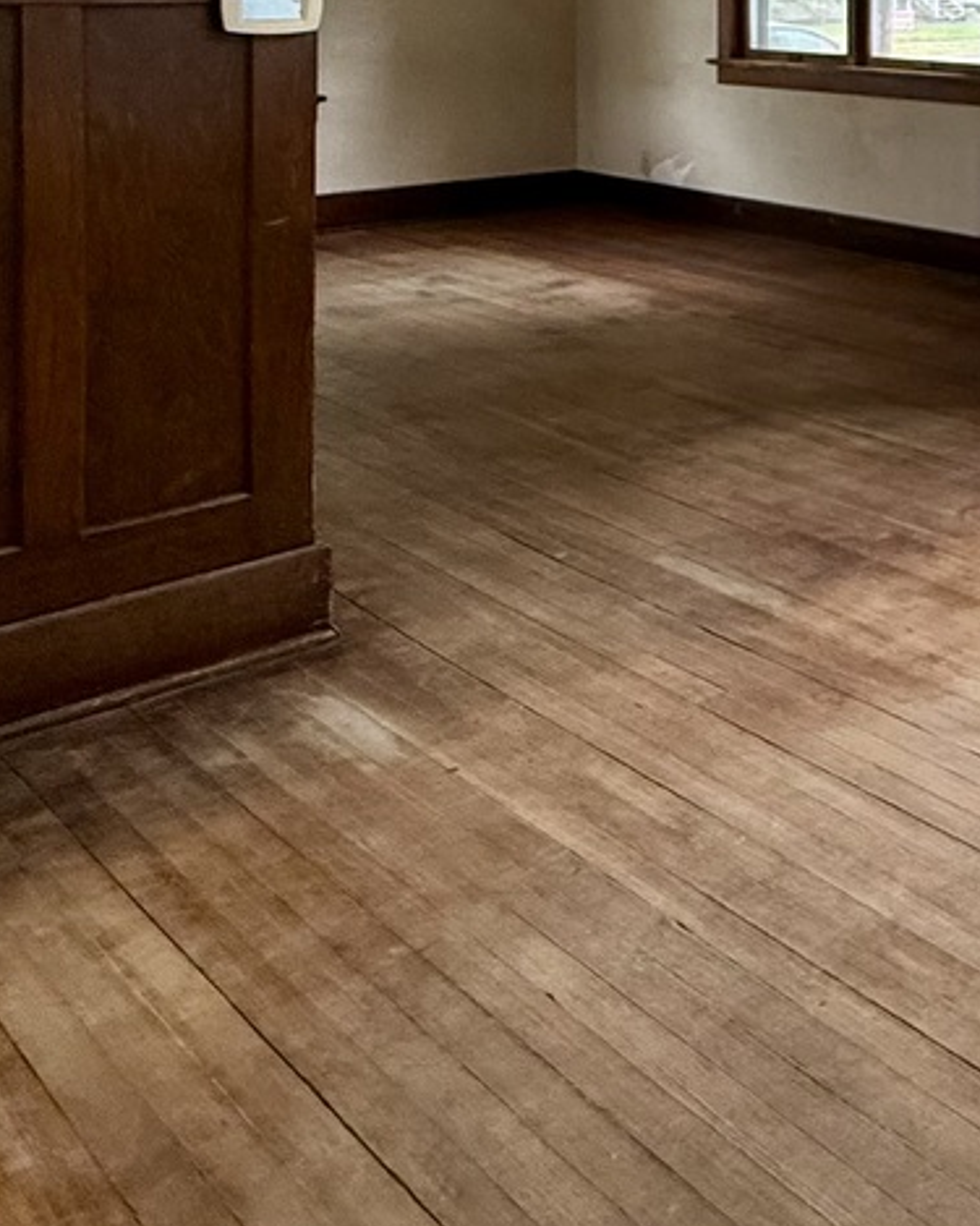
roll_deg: -0.4
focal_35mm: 42
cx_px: 1440
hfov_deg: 26.6
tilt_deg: -1.3
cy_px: 0
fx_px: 1523
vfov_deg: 38.8
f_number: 2.2
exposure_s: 1/120
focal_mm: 2.22
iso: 320
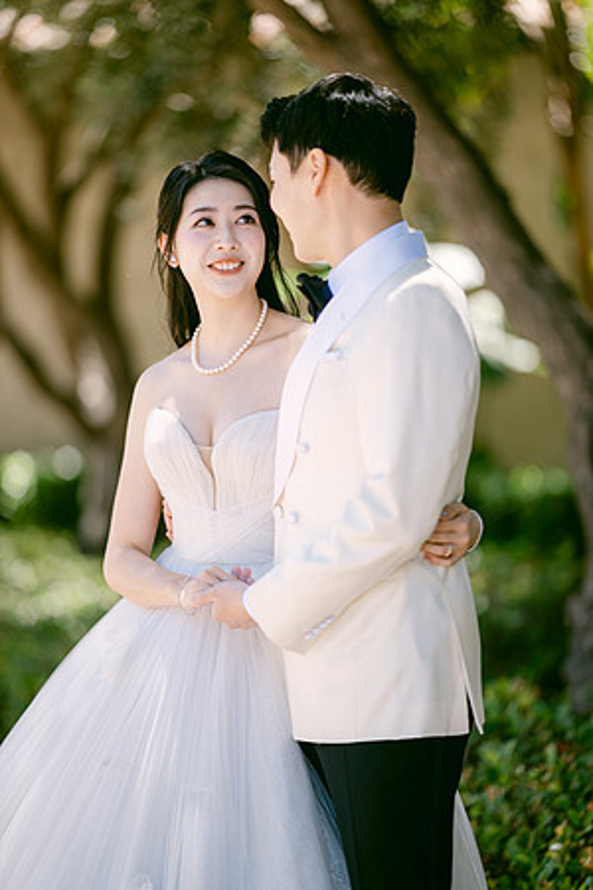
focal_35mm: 105
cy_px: 445
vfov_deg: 19.5
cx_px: 296
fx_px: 2594
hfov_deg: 13.0
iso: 64
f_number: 1.4
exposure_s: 1/1000
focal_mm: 105
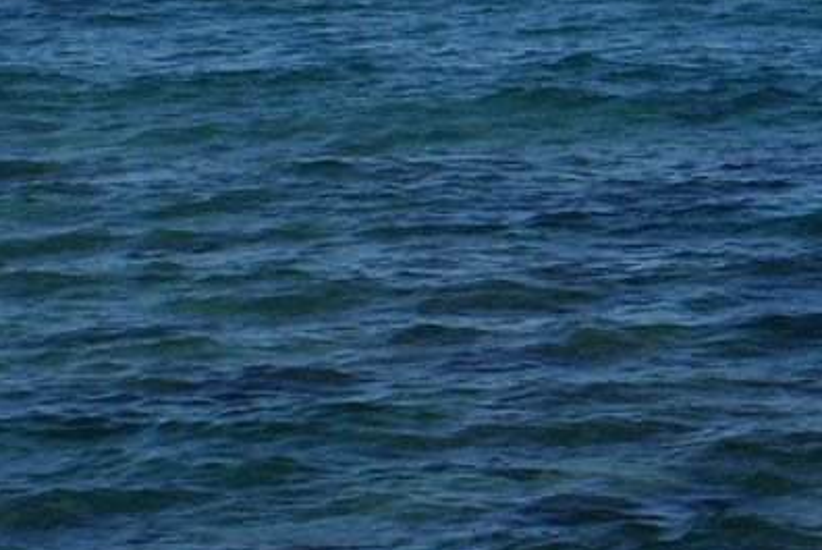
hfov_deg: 9.9
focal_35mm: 186
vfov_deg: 7.4
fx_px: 4252
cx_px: 1854
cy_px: 43
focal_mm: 24
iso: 100
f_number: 10
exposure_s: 1/250
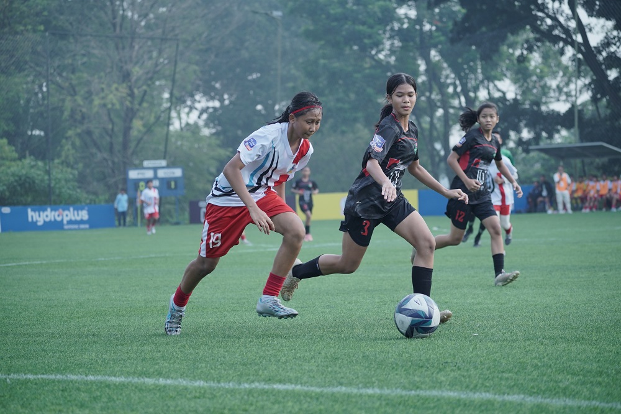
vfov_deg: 13.2
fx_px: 1793
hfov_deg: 19.6
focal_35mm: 104
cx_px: 310
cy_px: 207
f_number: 4.5
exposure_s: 1/1250
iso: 640
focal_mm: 104
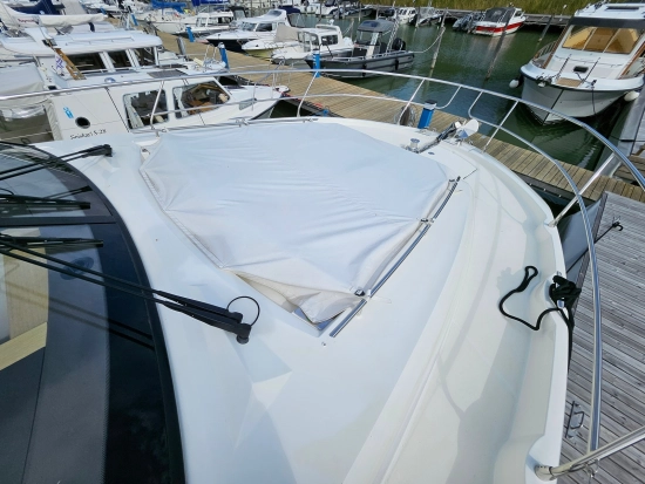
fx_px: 242
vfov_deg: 90.0
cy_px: 242
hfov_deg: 106.2
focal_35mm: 13
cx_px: 322
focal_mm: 1.74
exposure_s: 1/3024
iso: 32
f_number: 2.2
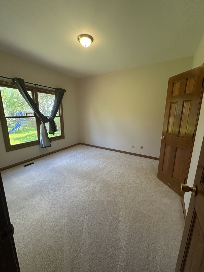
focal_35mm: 14
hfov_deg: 85.7
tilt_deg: -11.5
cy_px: 136
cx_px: 102
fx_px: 110
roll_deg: -0.9
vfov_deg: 102.1
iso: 160
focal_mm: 2.22
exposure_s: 1/99
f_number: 2.2
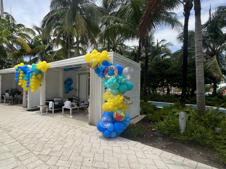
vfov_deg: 71.6
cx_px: 84
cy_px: 88
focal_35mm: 18
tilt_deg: -2.7
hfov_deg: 86.0
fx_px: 118
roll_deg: -1.5
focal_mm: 1.57
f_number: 1.8
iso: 32
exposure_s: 1/1845
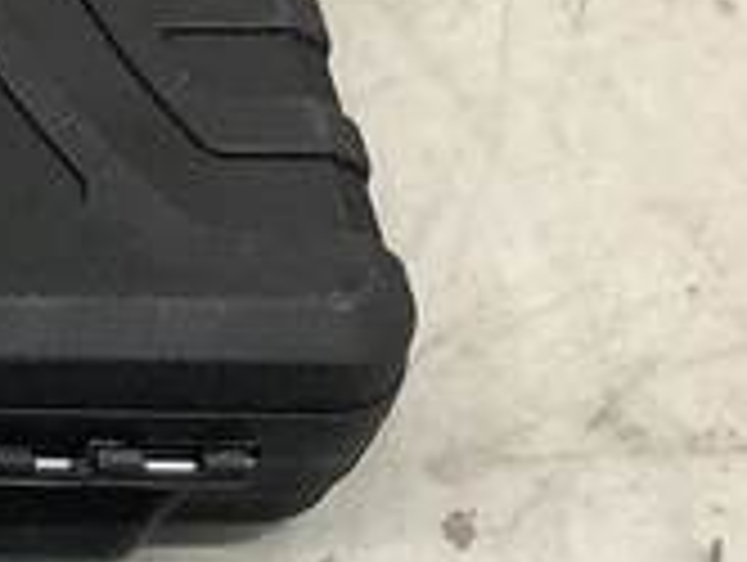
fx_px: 3026
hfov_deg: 12.1
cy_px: 515
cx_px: -860
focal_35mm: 140
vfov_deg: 10.6
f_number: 2.4
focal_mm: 3.3
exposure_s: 1/120
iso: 64
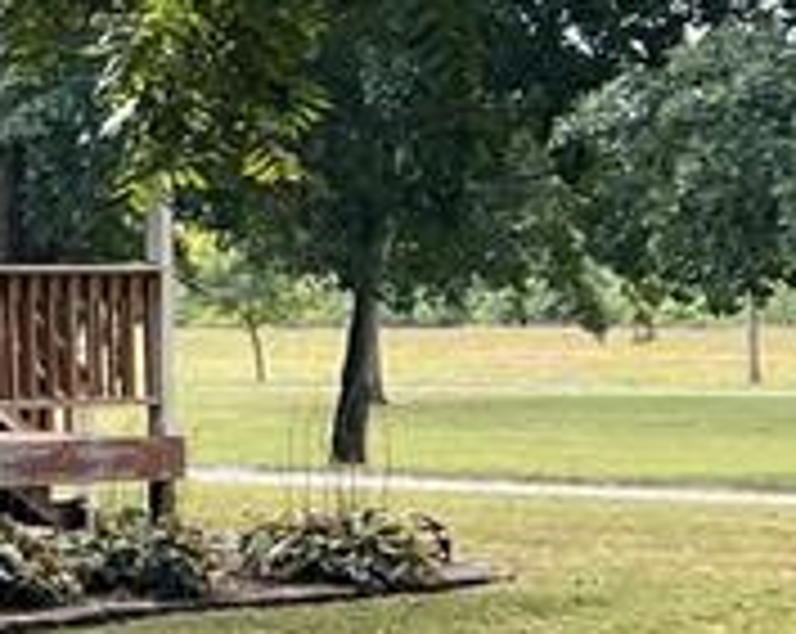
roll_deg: -1.1
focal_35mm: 147
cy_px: 103
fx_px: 3457
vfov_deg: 10.4
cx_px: -1381
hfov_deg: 10.4
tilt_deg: +5.3
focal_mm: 5.7
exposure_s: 1/1058
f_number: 1.5
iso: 50
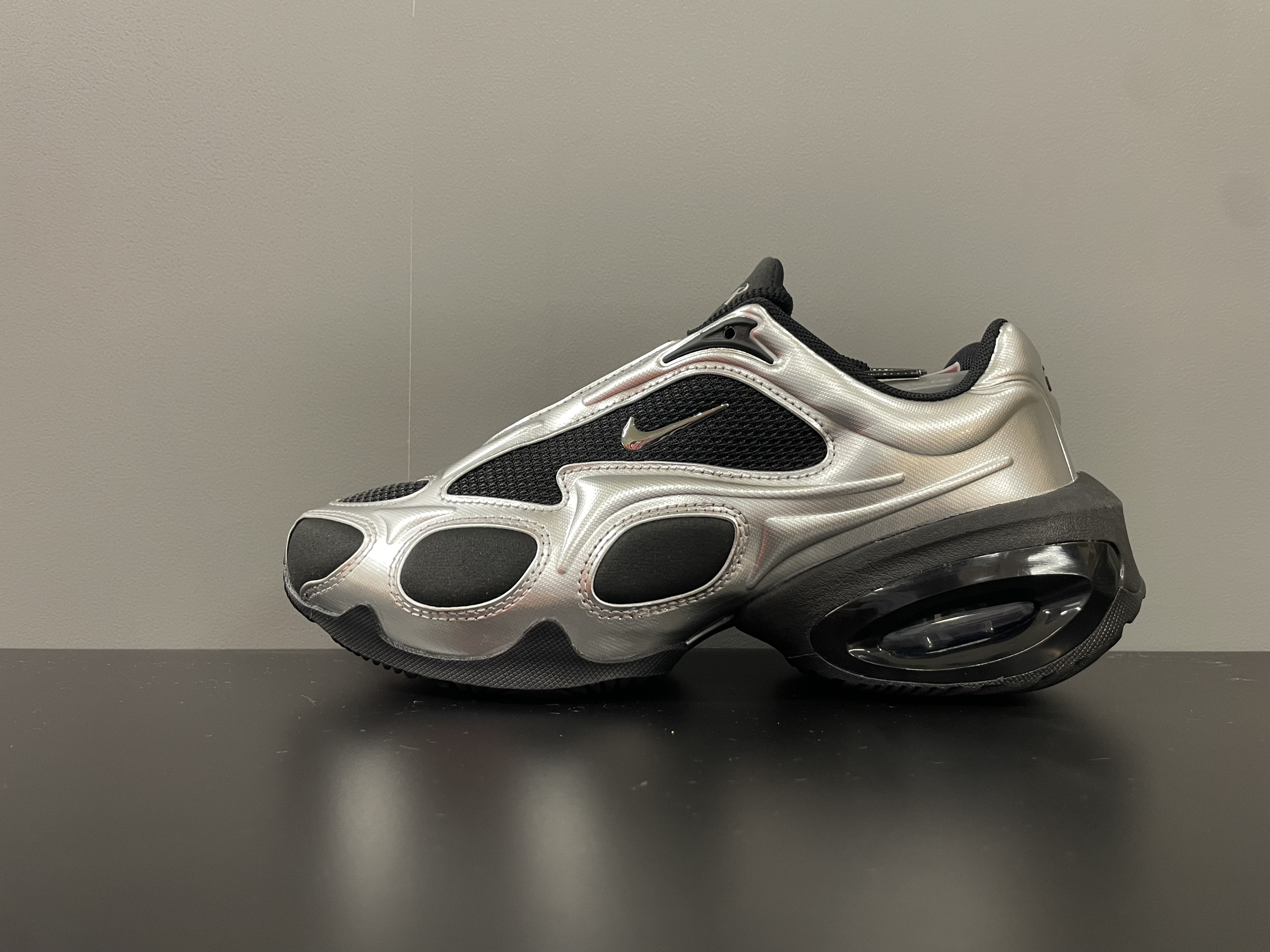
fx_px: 954
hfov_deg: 67.3
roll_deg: -0.1
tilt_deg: +3.1
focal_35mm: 26
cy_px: 476
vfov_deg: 53.1
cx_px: 635
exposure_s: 1/60
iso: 250
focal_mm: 4.2
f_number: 1.6
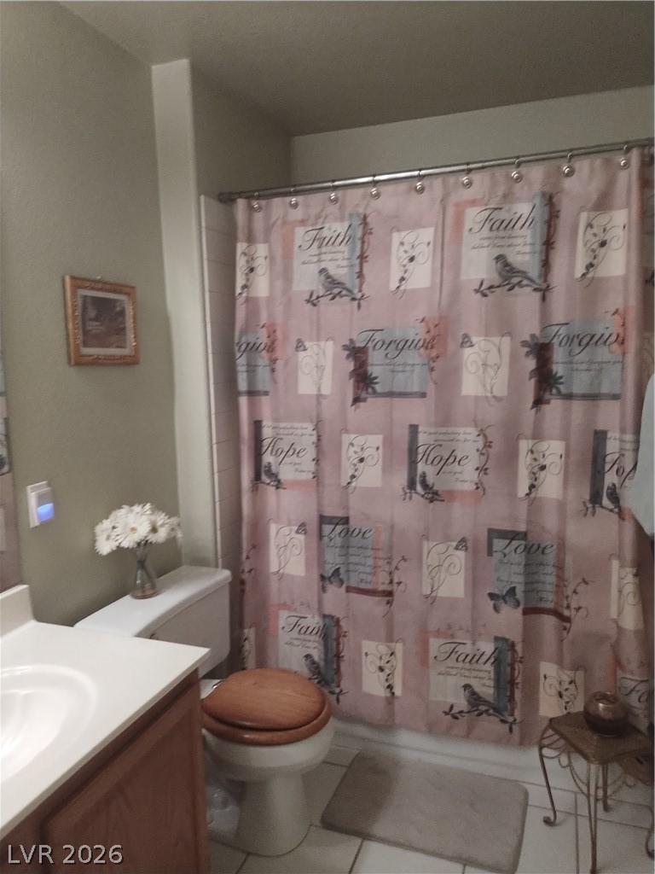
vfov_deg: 69.4
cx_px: 328
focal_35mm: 25
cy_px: 437
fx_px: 631
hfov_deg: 54.9
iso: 372
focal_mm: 4.71
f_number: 1.7
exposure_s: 1/24
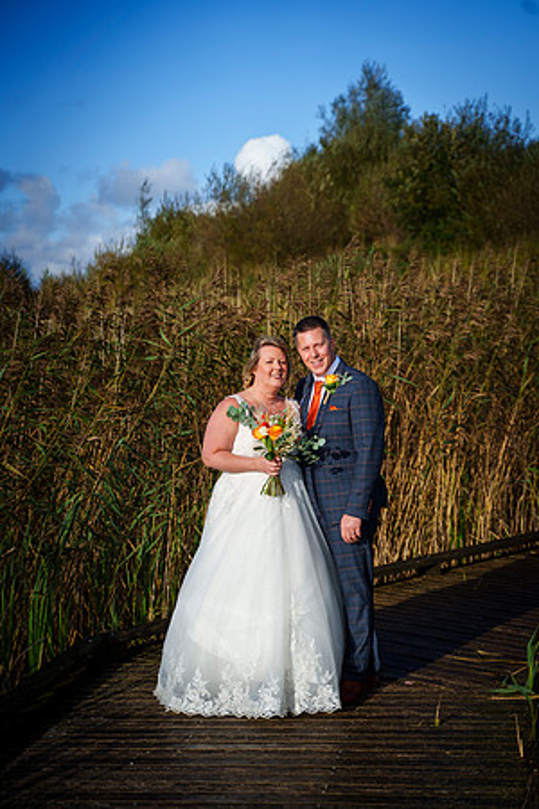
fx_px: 1302
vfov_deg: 34.5
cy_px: 404
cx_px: 270
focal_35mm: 58
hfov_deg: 23.4
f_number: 3.2
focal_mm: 58
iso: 400
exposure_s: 1/8000
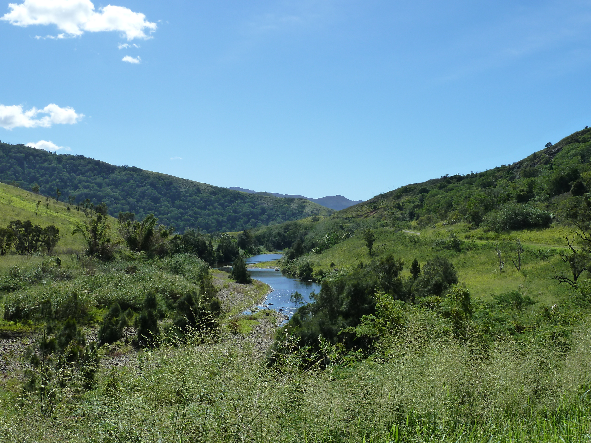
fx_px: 683
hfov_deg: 46.8
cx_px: 296
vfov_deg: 36.0
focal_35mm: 40
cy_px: 222
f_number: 5.6
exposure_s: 1/400
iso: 125
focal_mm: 6.5
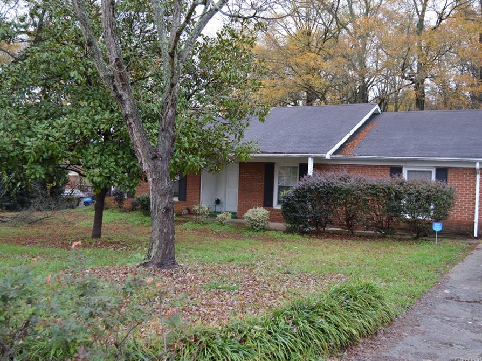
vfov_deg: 42.9
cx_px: 237
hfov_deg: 55.4
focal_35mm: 33
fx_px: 459
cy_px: 182
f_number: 4
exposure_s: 1/60
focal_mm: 20
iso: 400
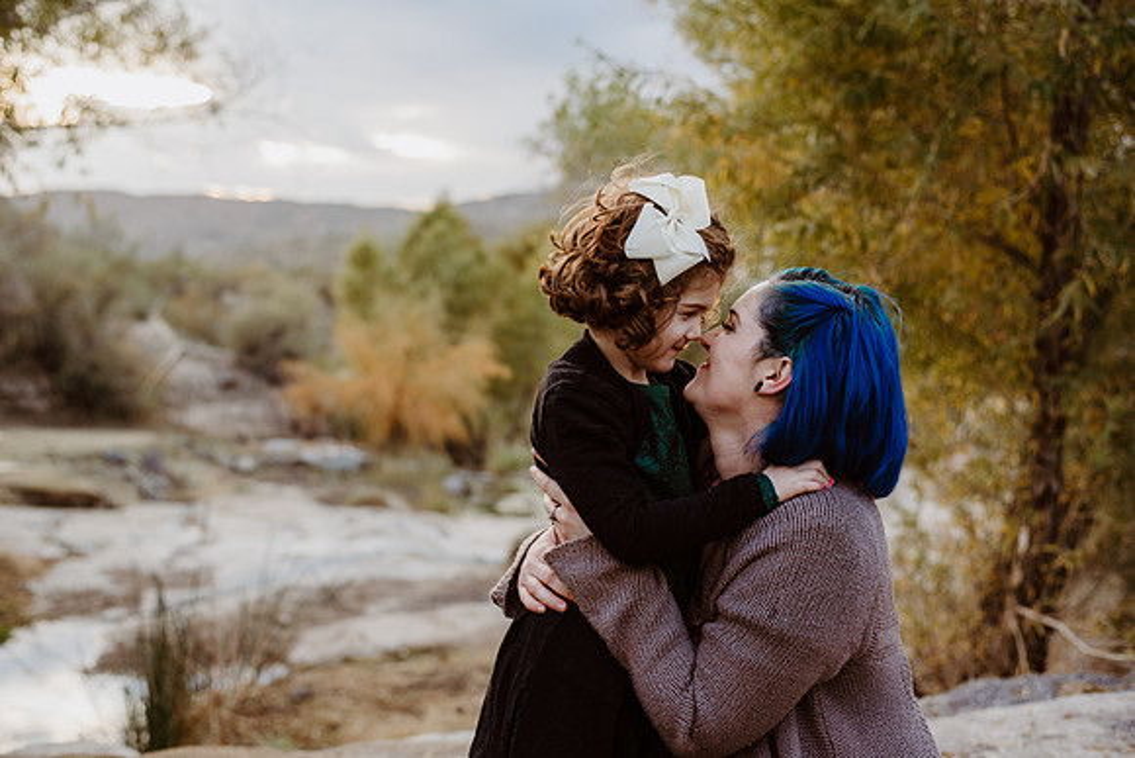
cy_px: 379
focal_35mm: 50
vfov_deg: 27.0
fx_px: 1577
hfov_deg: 39.6
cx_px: 568
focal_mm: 50
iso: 400
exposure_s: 1/500
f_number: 3.2
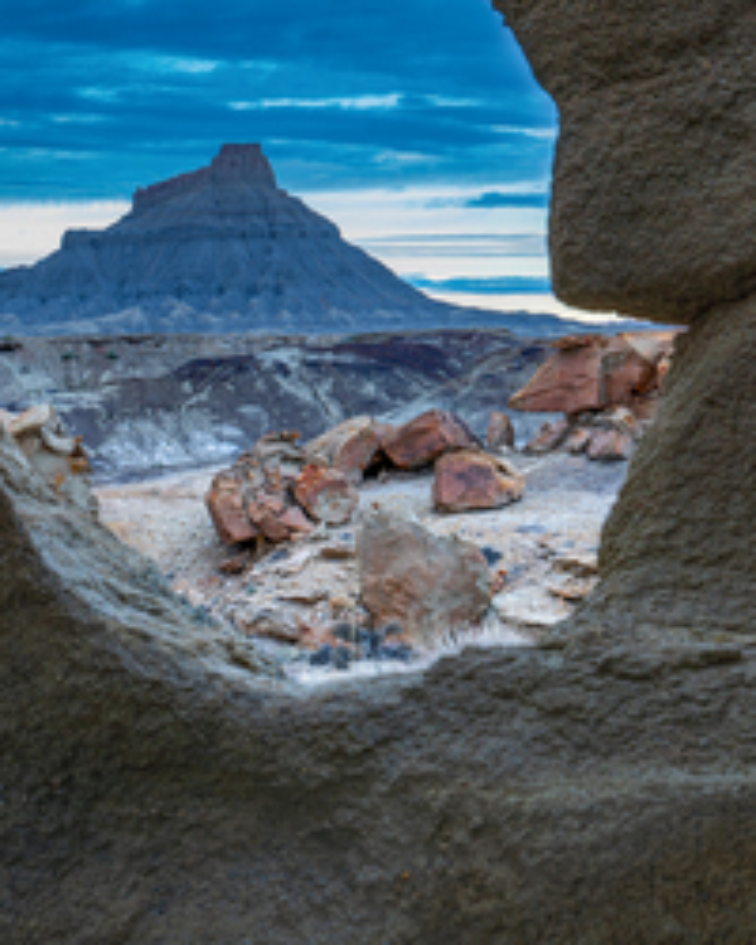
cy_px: 121
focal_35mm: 78
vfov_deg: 23.9
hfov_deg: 19.7
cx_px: 335
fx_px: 2182
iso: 64
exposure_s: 1/8
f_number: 11
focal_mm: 40
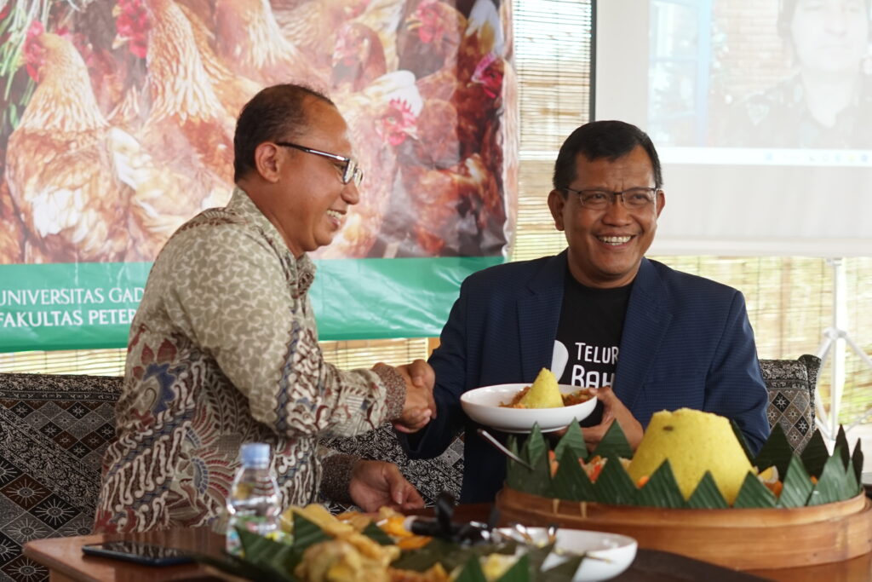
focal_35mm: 75
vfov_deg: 18.2
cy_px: 291
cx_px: 436
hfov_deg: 27.0
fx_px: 1817
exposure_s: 1/200
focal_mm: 50
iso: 800
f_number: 3.5
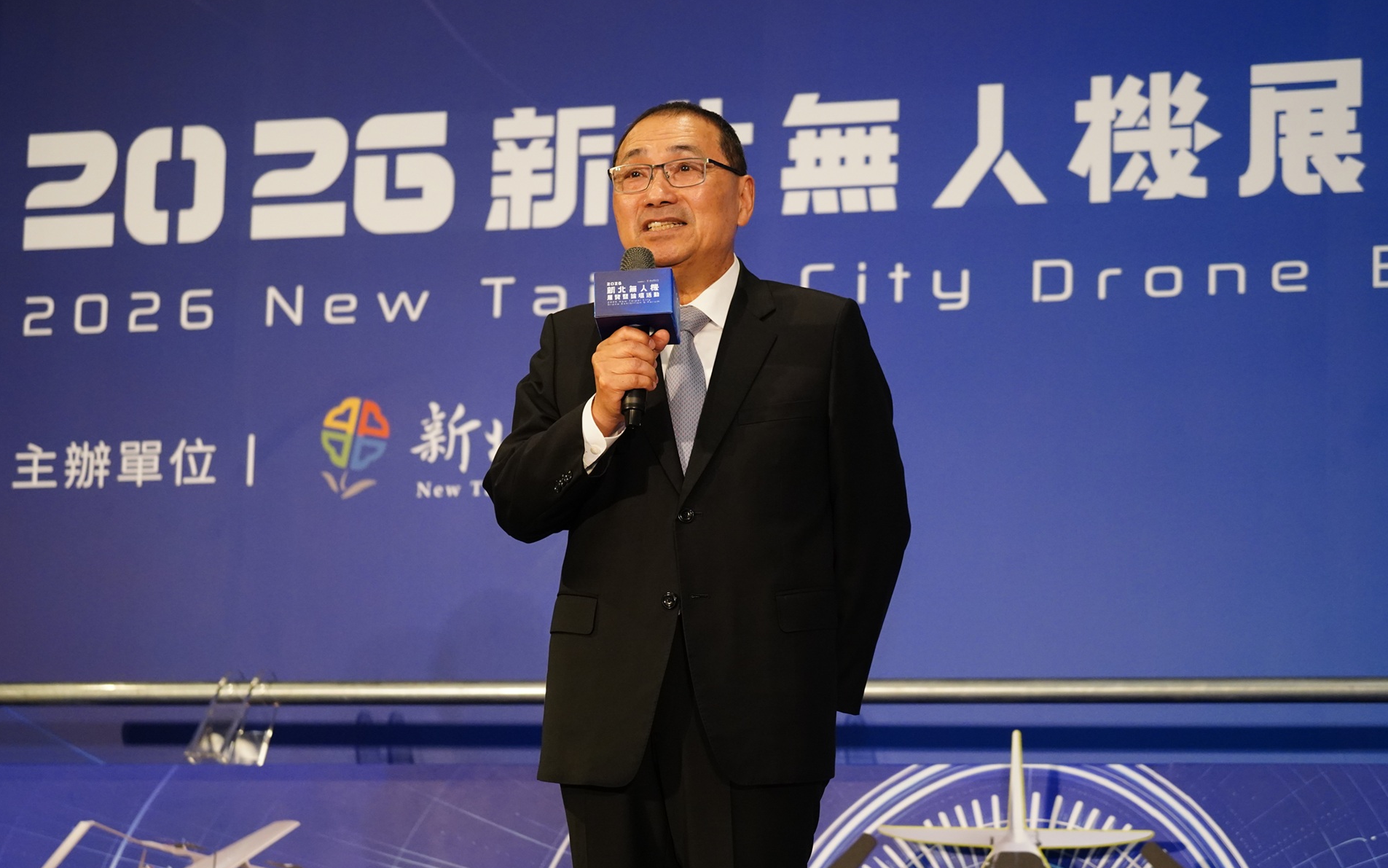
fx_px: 4313
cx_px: 696
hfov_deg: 18.3
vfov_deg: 11.5
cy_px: 436
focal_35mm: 114
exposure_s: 1/160
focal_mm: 111
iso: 4000
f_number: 5
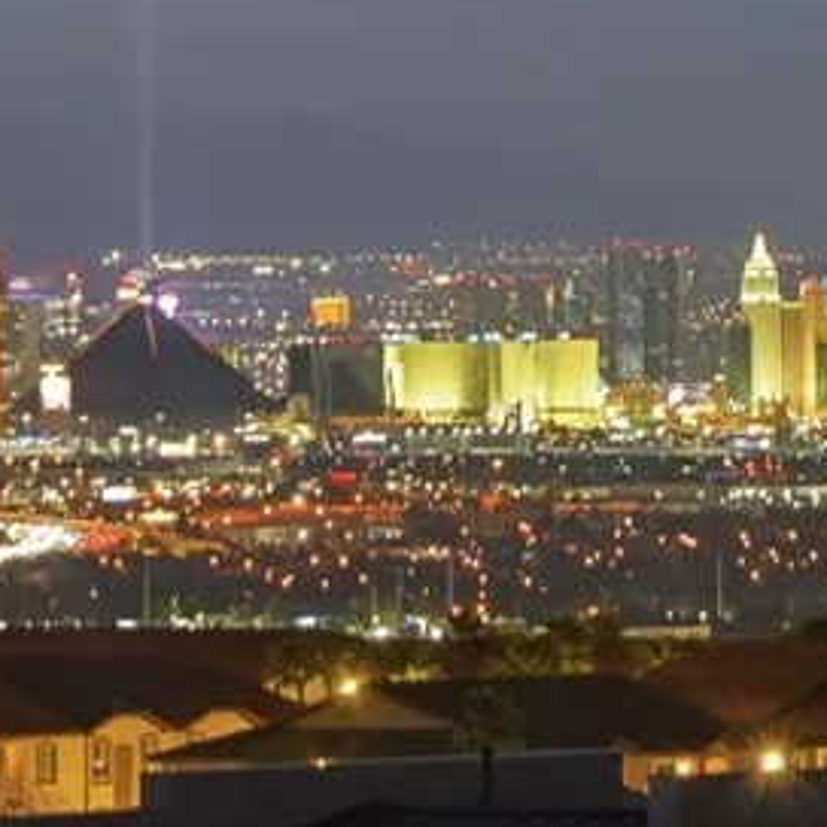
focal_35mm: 656
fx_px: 17731
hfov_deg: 2.7
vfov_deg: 2.7
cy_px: -53
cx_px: 1280
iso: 6400
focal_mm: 205
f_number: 6.3
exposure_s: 1/60
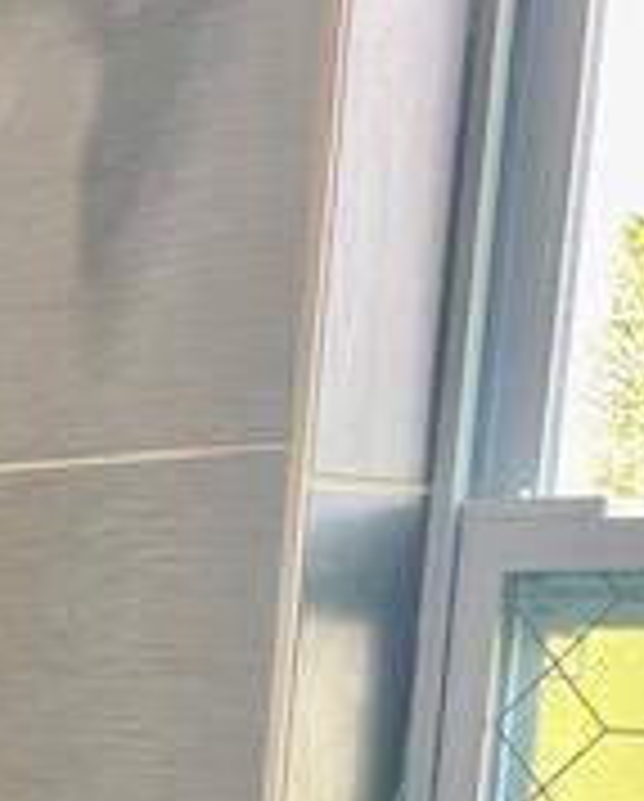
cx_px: -329
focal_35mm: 91
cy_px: 1179
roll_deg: -0.2
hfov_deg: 15.6
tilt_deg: -12.7
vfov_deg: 18.7
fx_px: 2163
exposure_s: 1/60
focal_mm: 4.25
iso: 80
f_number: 1.8
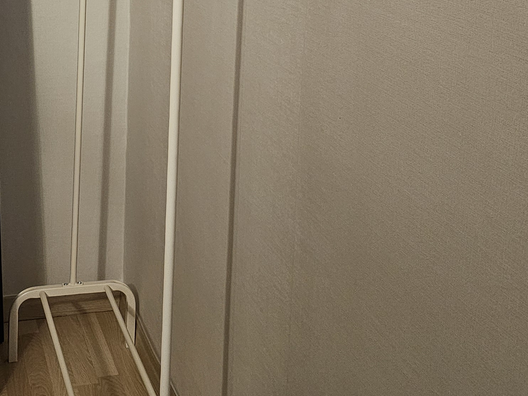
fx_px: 946
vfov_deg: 23.0
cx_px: 194
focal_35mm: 62
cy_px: 30
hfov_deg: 31.0
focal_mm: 6.3
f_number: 1.7
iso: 640
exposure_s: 1/30
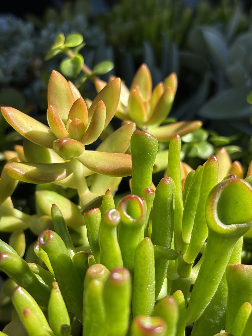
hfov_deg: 28.0
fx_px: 505
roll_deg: -3.6
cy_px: 168
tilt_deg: -24.1
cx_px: 126
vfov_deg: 36.8
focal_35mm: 52
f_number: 1.6
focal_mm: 5.96
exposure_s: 1/1220
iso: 32
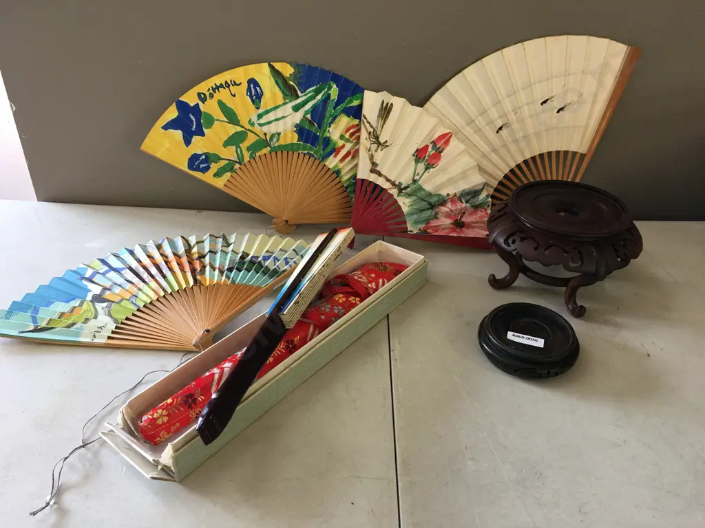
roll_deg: -3.1
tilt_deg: -32.1
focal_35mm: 29
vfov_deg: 48.2
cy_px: 264
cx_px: 352
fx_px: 591
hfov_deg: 61.7
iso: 64
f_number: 2.2
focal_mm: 4.15
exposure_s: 1/33
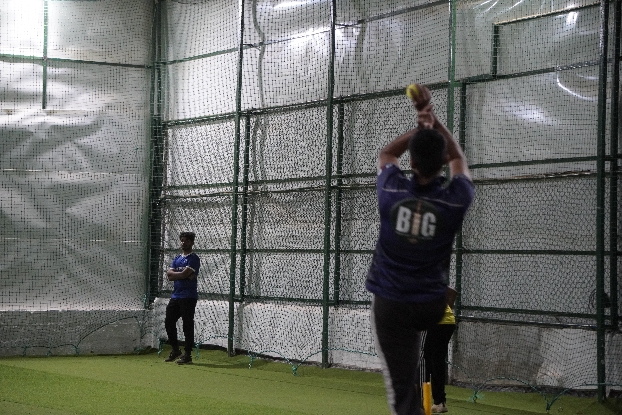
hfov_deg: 17.1
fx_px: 2074
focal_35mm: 120
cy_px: 208
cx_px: 311
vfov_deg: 11.4
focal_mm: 80
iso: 4000
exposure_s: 1/200
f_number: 4.5
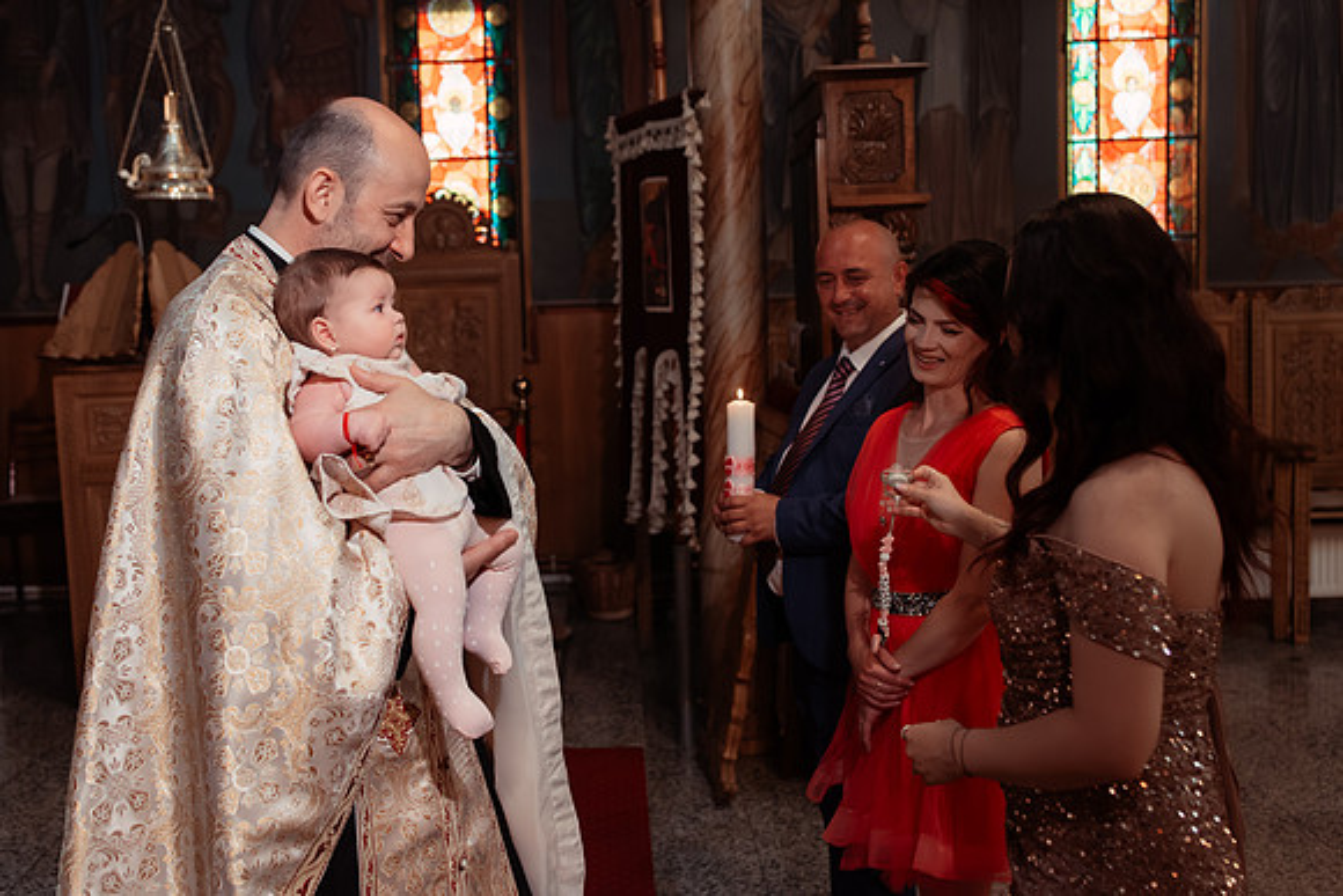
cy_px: 396
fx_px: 1458
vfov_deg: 34.1
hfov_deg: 49.3
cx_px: 593
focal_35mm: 39
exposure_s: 1/250
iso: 1600
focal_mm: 35
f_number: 3.5
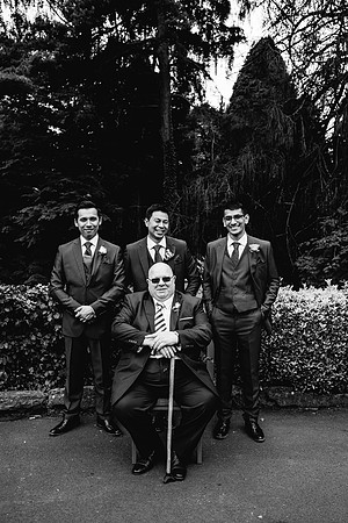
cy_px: 262
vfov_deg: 54.4
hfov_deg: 37.9
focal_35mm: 35
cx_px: 174
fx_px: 507
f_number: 4
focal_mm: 35
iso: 250
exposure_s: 1/500
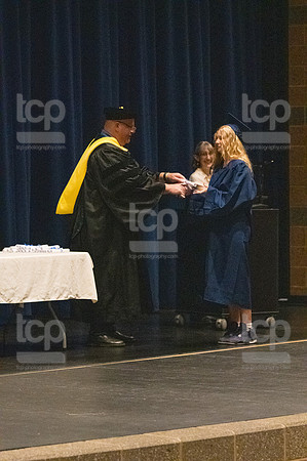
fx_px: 2231
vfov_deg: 11.8
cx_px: 154
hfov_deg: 7.9
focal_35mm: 174
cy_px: 230
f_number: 3.2
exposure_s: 1/400
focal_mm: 116
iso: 10000
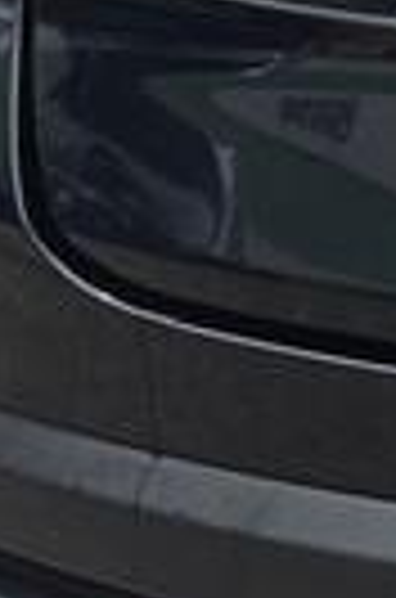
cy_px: -625
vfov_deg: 8.4
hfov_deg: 5.0
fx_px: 3831
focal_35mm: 231
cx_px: 1822
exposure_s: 1/2145
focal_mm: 6.3
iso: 80
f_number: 1.7
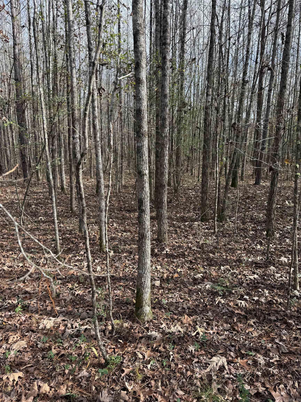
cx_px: 150
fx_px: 278
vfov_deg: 71.6
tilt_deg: -10.1
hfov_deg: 56.8
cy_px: 201
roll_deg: -0.7
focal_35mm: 24
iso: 80
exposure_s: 1/757
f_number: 1.78
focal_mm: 6.76
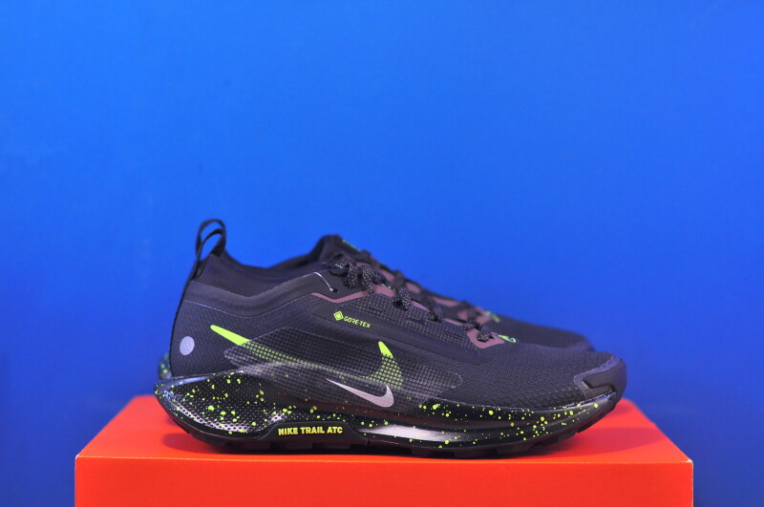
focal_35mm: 75
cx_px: 382
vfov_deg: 18.1
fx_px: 1589
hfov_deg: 27.0
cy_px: 254
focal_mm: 50
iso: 250
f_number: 2.5
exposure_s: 1/320
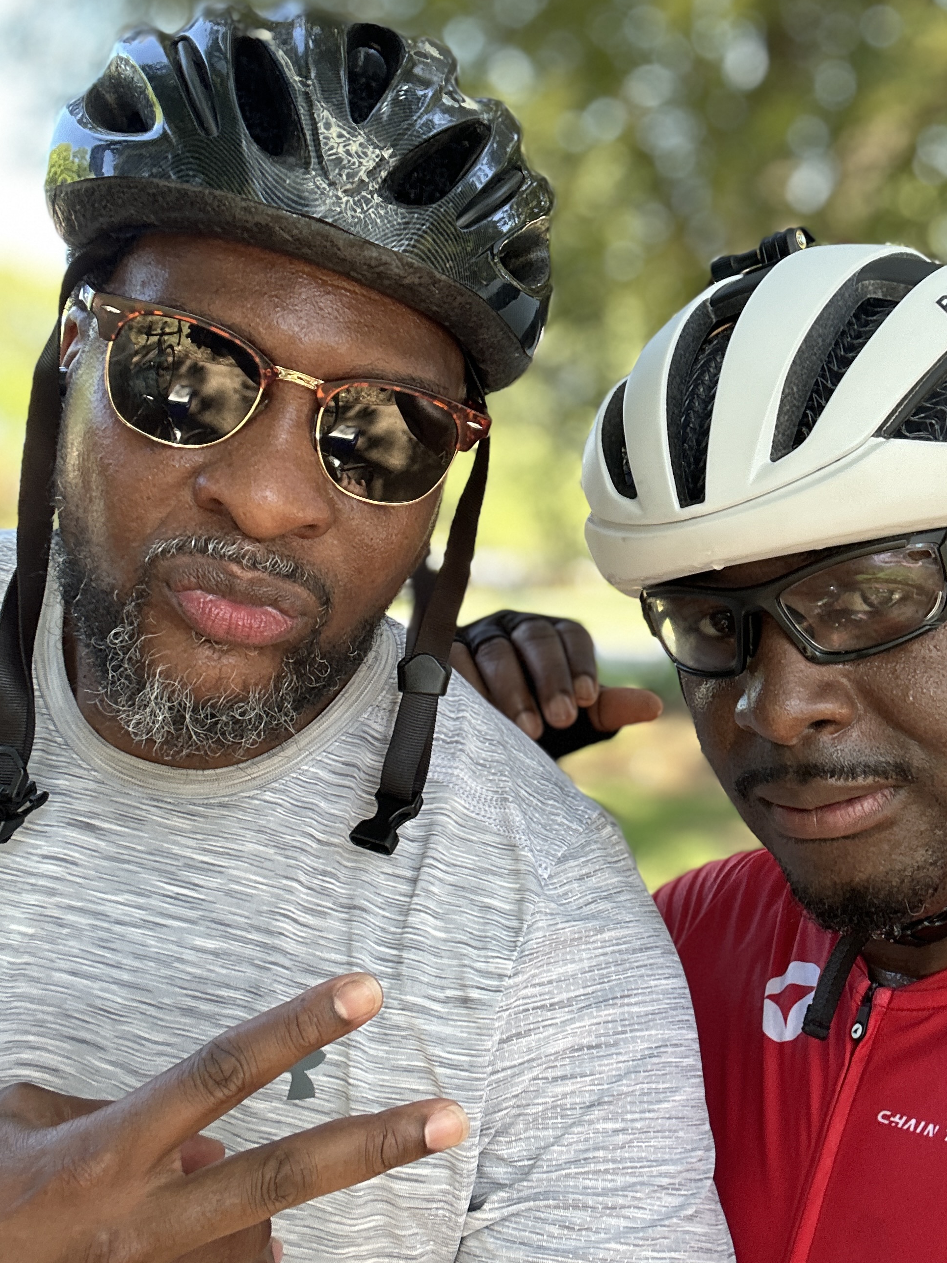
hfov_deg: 39.6
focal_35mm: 36
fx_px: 1313
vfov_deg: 51.2
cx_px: 512
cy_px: 539
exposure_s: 1/83
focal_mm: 2.69
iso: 80
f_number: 1.9
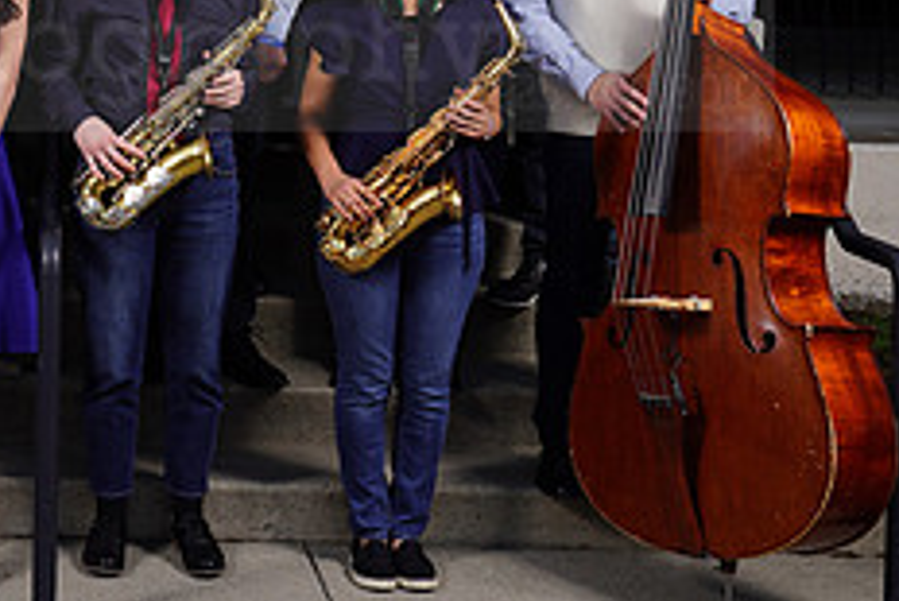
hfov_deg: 23.0
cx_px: 23
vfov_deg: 15.8
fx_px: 2124
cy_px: 17
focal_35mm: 85
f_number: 8
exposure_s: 1/200
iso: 100
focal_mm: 34
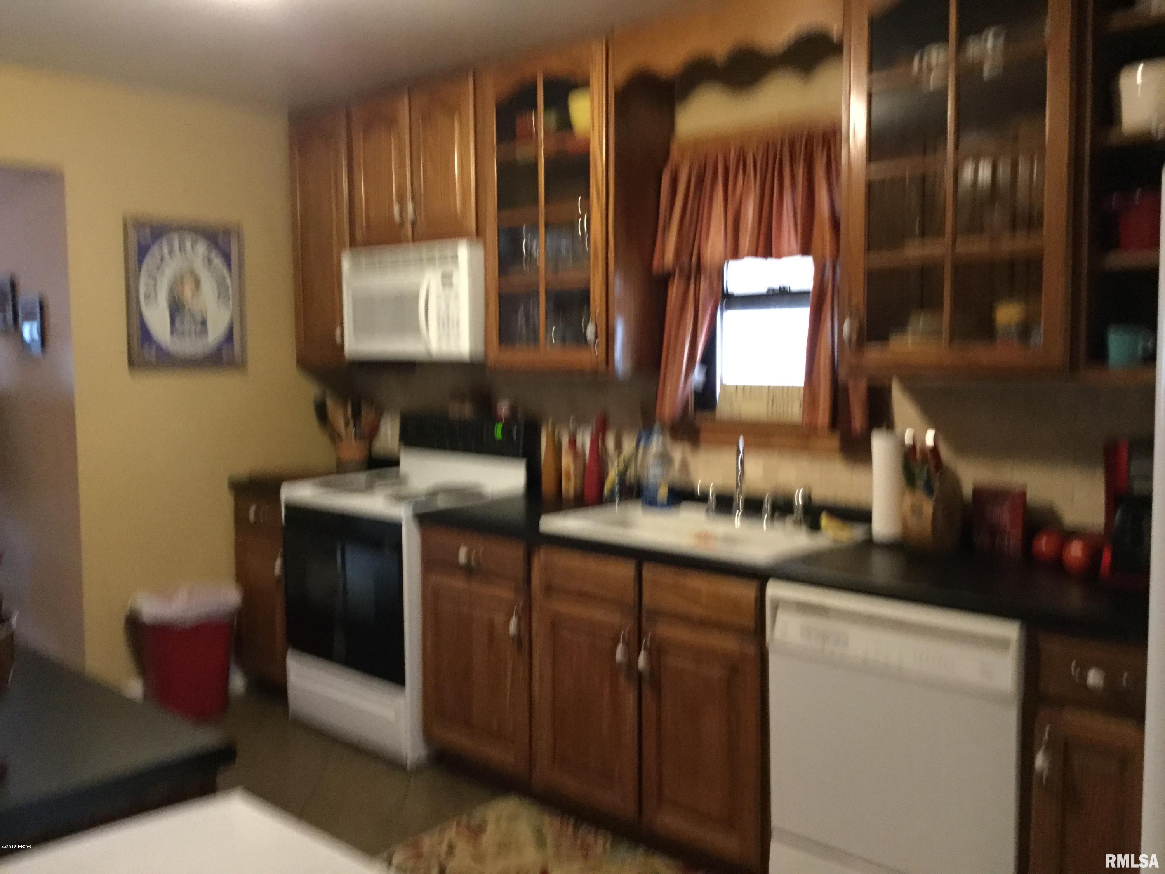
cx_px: 582
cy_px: 437
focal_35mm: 31
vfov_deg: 45.4
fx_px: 1043
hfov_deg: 58.4
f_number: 2.4
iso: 400
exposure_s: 1/15
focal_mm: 3.3
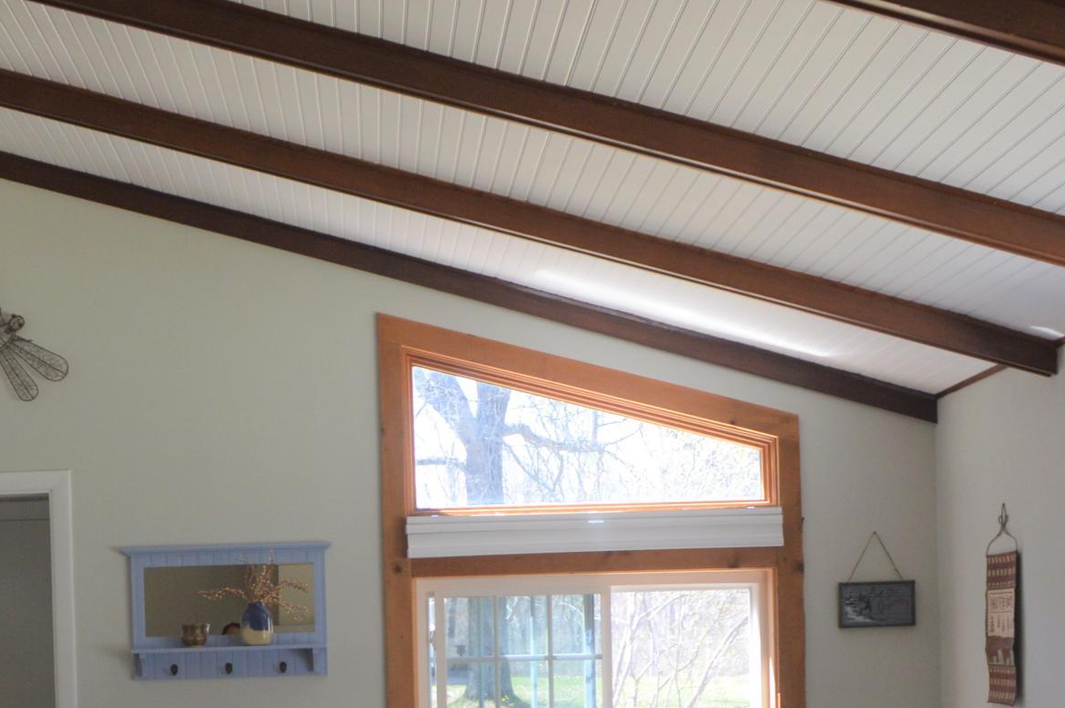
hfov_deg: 29.0
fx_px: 2039
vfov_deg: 19.1
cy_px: 726
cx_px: 325
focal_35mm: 69
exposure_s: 1/100
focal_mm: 18
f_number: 5
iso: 400
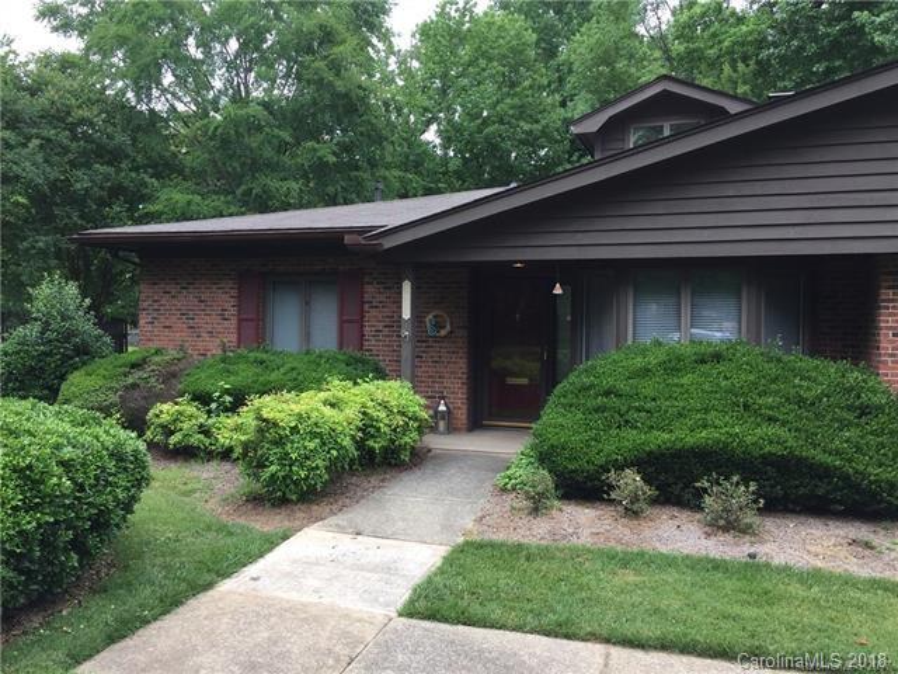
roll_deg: -1.4
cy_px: 337
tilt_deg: -0.5
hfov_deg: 61.7
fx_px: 752
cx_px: 449
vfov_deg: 48.2
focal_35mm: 29
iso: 32
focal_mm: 4.15
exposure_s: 1/233
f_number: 2.2
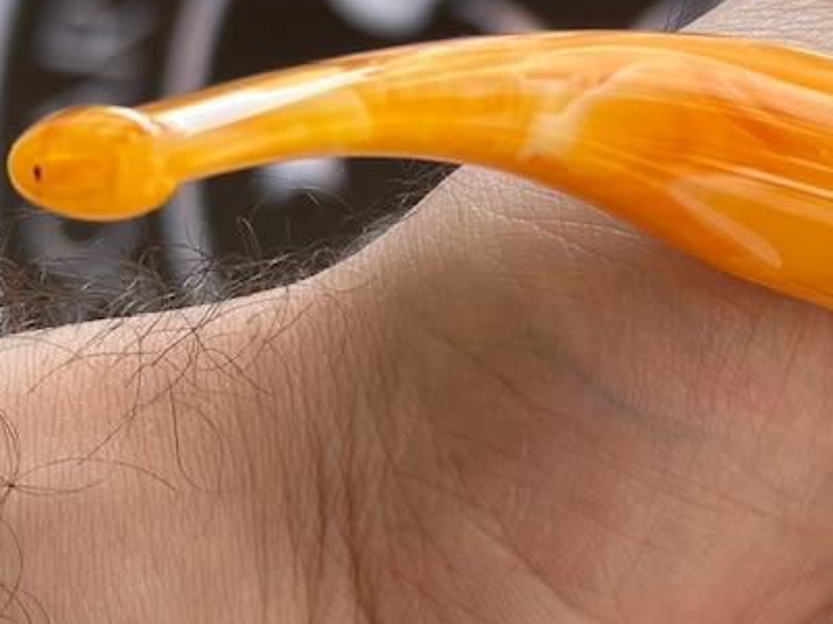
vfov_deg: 9.7
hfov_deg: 12.7
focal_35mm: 153
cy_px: 139
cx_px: 949
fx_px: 3680
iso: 64
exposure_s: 1/836
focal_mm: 6.86
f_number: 1.78
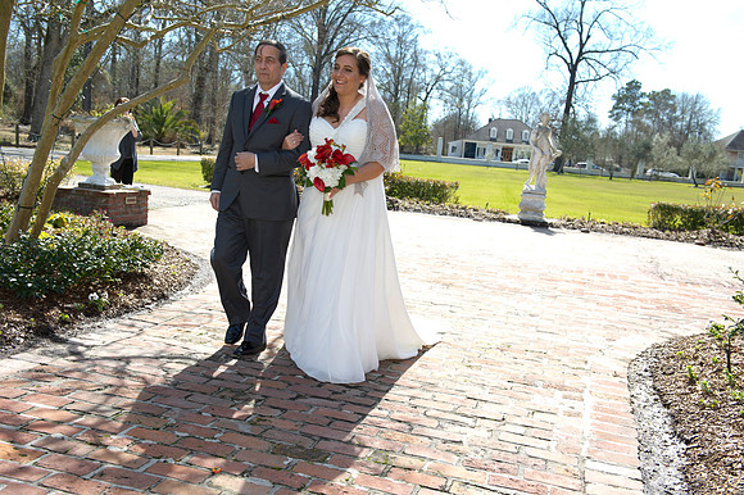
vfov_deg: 36.8
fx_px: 744
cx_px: 372
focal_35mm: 36
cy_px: 248
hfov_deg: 53.2
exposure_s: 1/250
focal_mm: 36
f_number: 5.6
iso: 100
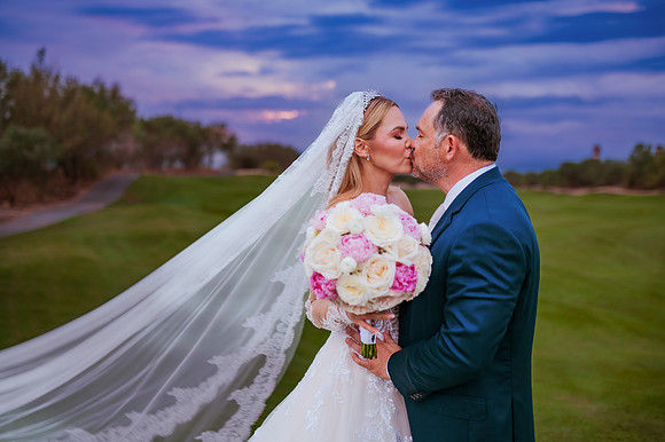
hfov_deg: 54.5
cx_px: 332
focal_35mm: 35
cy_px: 221
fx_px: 646
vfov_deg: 37.8
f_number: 1.8
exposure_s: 1/160
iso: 320
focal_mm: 35
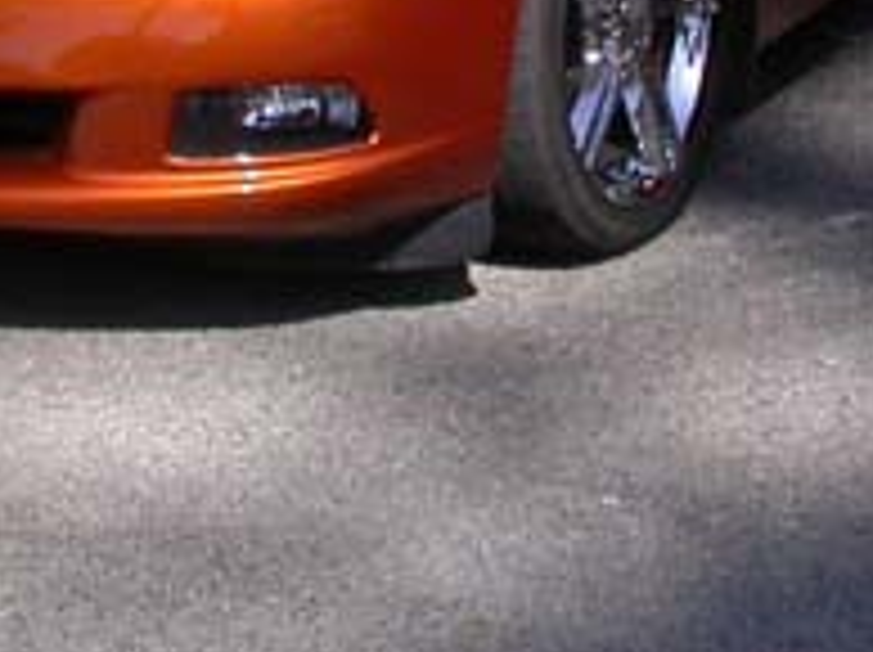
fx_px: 3955
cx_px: 171
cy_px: -270
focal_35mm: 157
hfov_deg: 12.5
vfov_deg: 9.2
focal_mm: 7.85
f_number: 6.7
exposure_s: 1/312
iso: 100
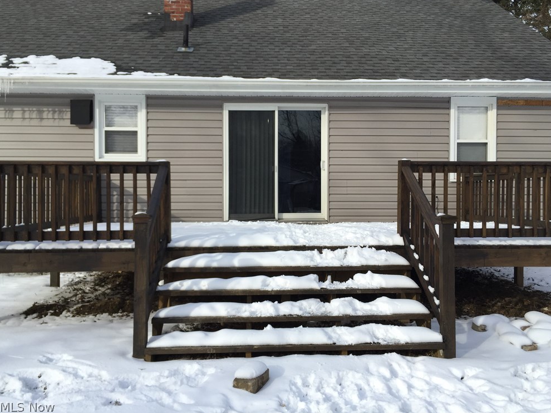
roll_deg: -0.6
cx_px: 281
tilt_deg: -0.4
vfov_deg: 46.8
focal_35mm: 30
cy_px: 202
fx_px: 477
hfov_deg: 60.0
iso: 32
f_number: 2.2
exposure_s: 1/1464
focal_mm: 4.15
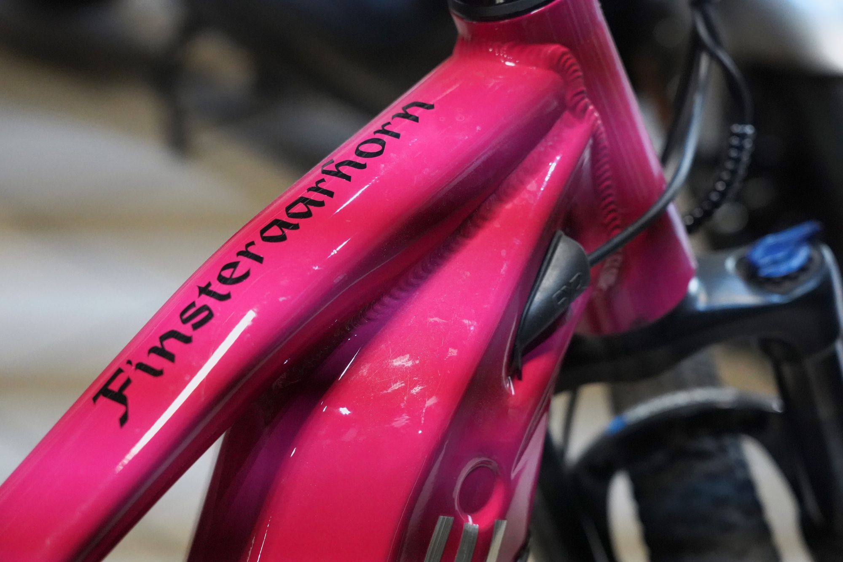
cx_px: 422
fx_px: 1592
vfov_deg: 20.0
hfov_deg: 29.7
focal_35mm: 68
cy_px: 281
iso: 10000
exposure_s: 1/200
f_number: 5
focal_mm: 68
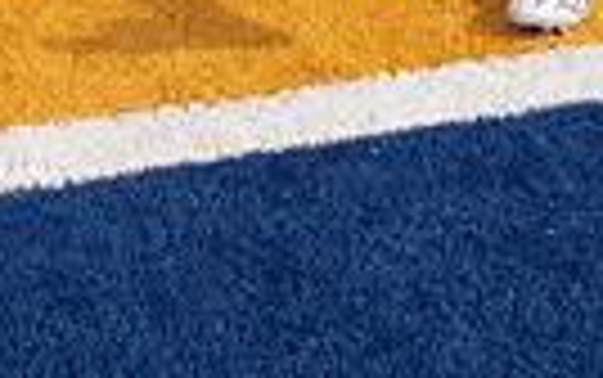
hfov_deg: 16.8
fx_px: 2023
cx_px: 504
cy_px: -626
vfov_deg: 9.2
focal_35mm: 123
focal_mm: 36
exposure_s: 1/320
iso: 100
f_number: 7.1
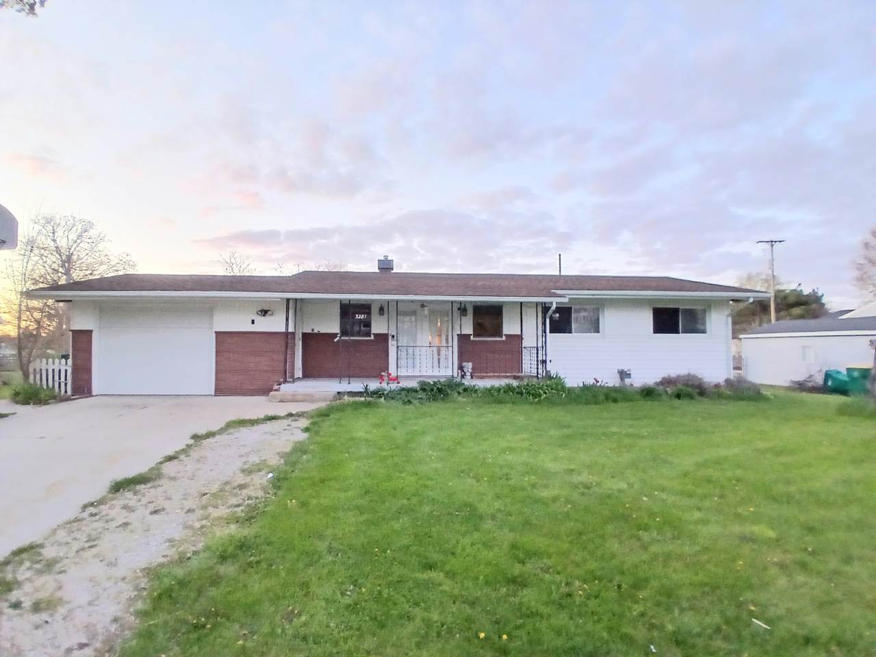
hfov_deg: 91.0
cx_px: 438
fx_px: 430
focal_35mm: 17
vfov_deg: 74.7
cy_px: 328
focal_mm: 1.4
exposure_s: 1/30
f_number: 2.2
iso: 160
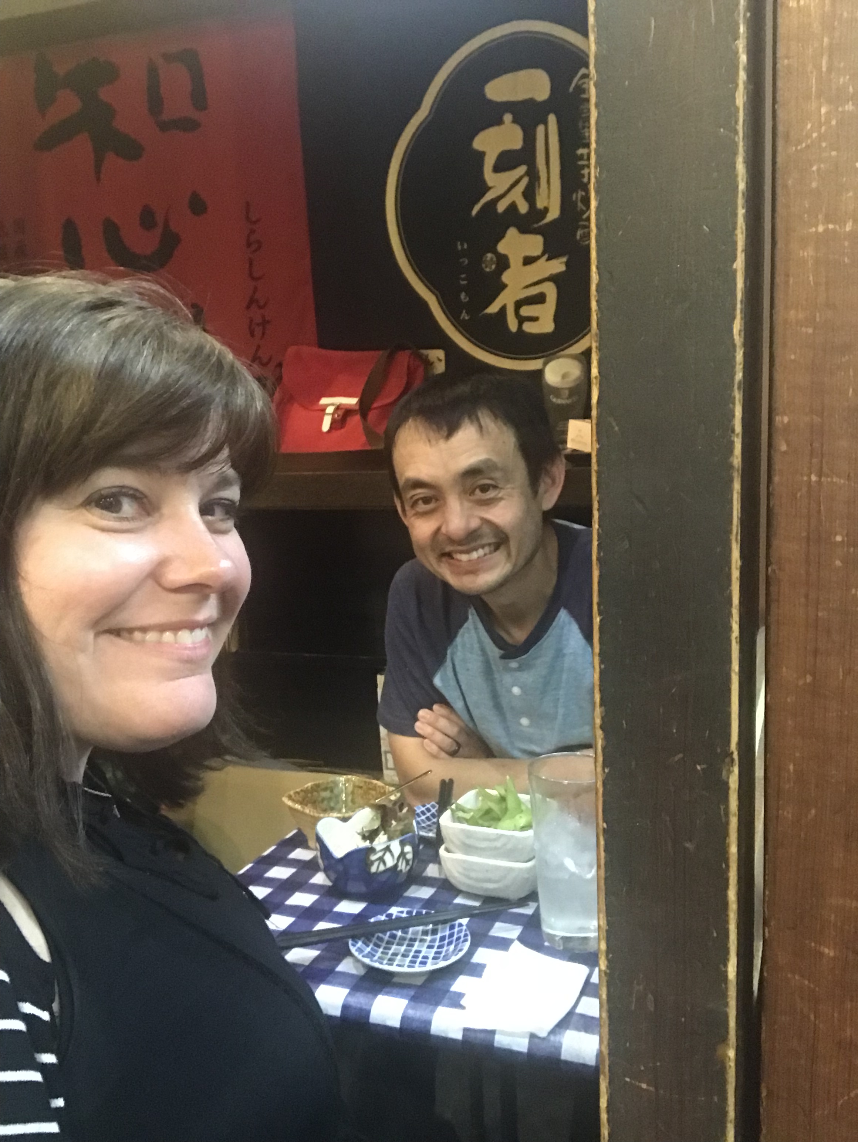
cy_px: 571
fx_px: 1056
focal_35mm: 32
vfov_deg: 56.8
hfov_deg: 44.2
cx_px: 429
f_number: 2.2
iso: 640
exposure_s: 1/15
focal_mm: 2.87
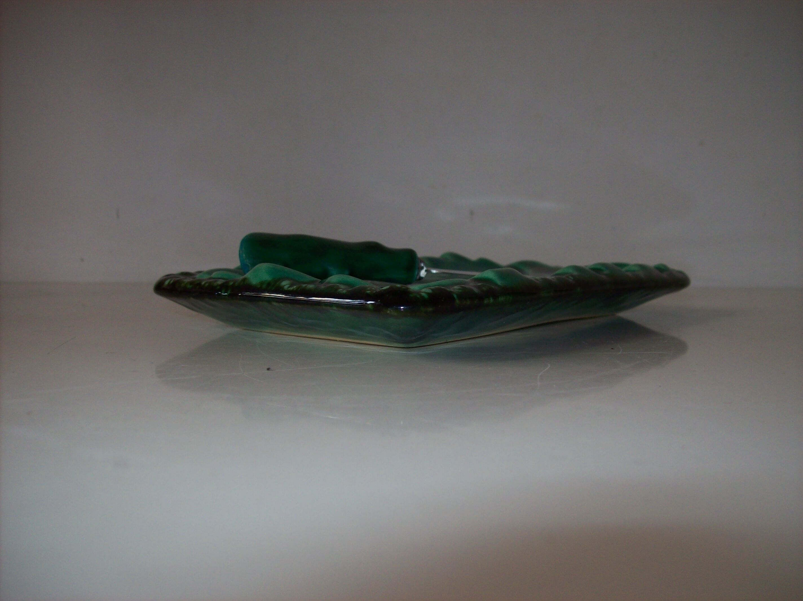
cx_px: 402
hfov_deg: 51.4
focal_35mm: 36
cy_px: 300
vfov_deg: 39.6
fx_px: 835
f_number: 2.7
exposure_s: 1/64
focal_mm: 6
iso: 80
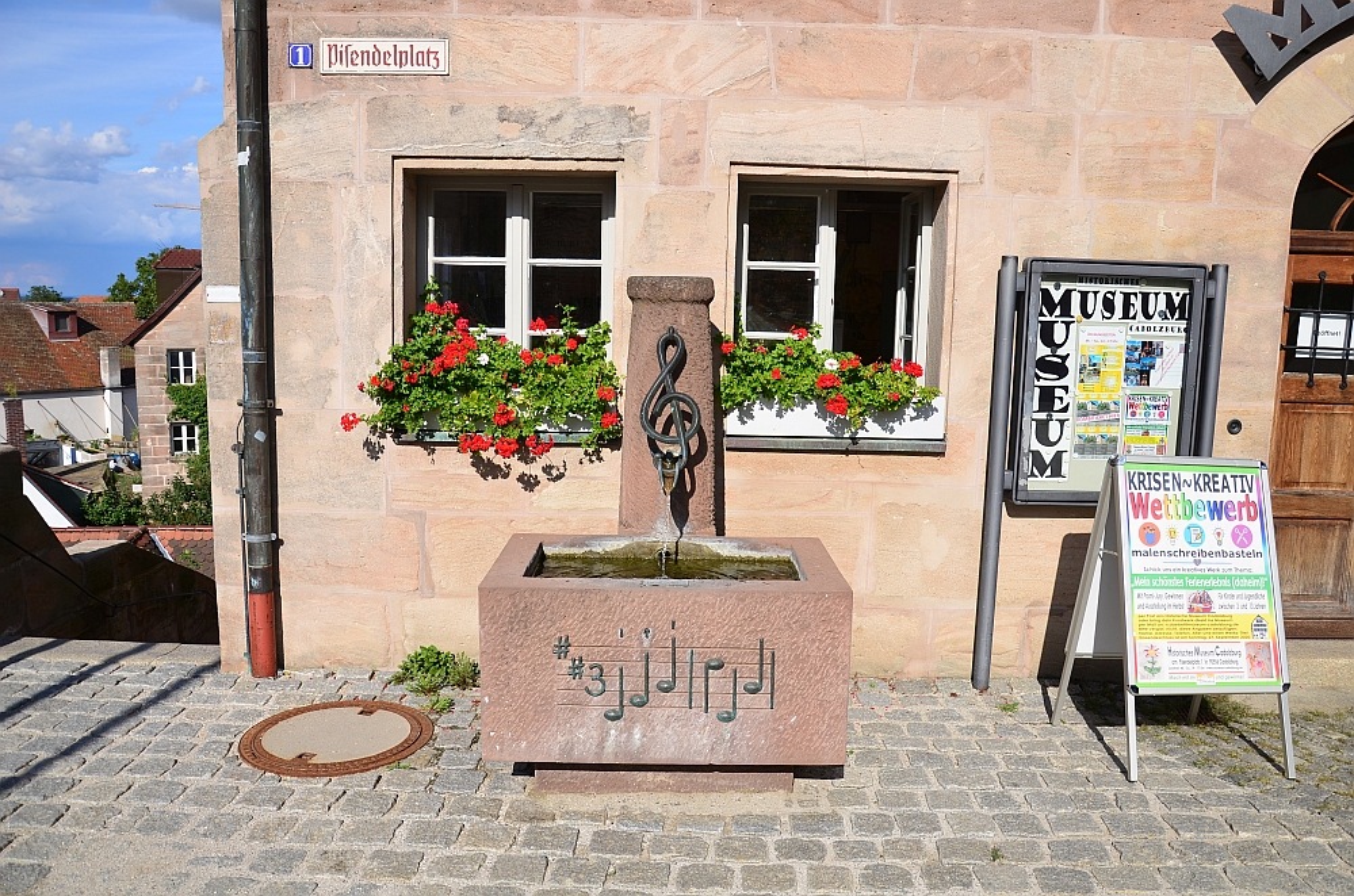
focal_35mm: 27
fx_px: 1013
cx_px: 677
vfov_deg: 47.7
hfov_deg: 67.5
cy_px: 448
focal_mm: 18
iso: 100
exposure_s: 1/800
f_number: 5.6
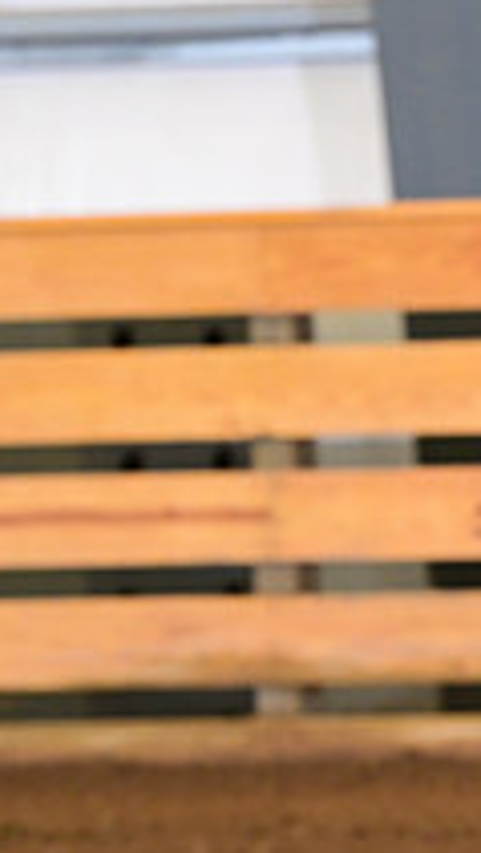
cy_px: 103
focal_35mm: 575
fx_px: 13012
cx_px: 1103
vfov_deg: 3.8
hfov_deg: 2.1
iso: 2500
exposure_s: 1/125
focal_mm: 200
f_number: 6.3
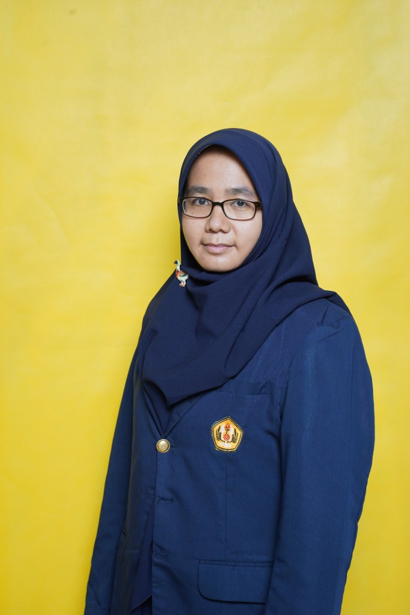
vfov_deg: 28.9
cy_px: 308
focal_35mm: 70
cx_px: 205
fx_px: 1197
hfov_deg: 19.4
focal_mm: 70
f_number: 6.3
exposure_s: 1/200
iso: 200
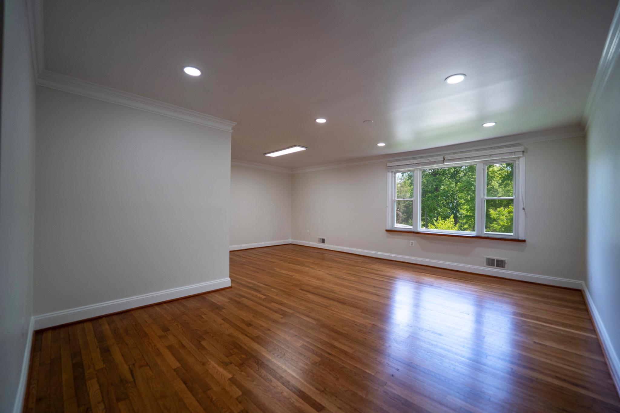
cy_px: 206
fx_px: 241
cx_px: 310
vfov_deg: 81.2
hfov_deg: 104.3
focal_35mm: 14
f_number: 1.8
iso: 400
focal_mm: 14
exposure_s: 1/640
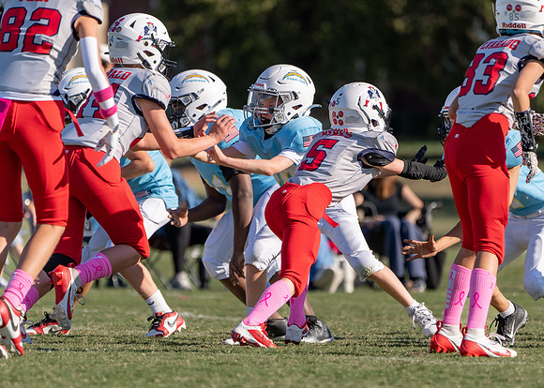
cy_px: 218
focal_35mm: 602
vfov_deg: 2.4
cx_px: 279
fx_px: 9297
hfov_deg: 3.4
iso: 400
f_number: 5.6
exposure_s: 1/2000
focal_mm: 400
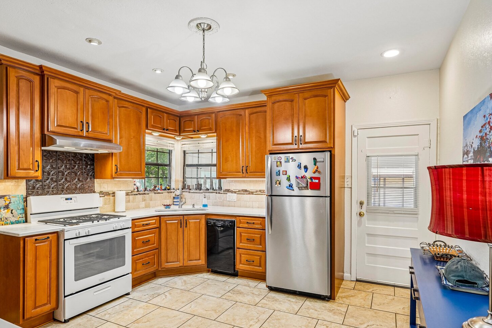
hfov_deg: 83.9
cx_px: 258
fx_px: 273
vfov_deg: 61.8
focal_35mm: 20
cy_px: 179
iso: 320
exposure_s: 1/30
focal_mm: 18
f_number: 8
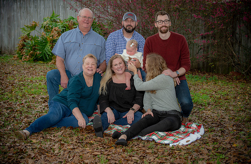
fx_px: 489
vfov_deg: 19.0
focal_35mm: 71
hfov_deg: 28.8
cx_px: 126
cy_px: 81
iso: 160
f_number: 5.6
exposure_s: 1/200
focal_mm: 70
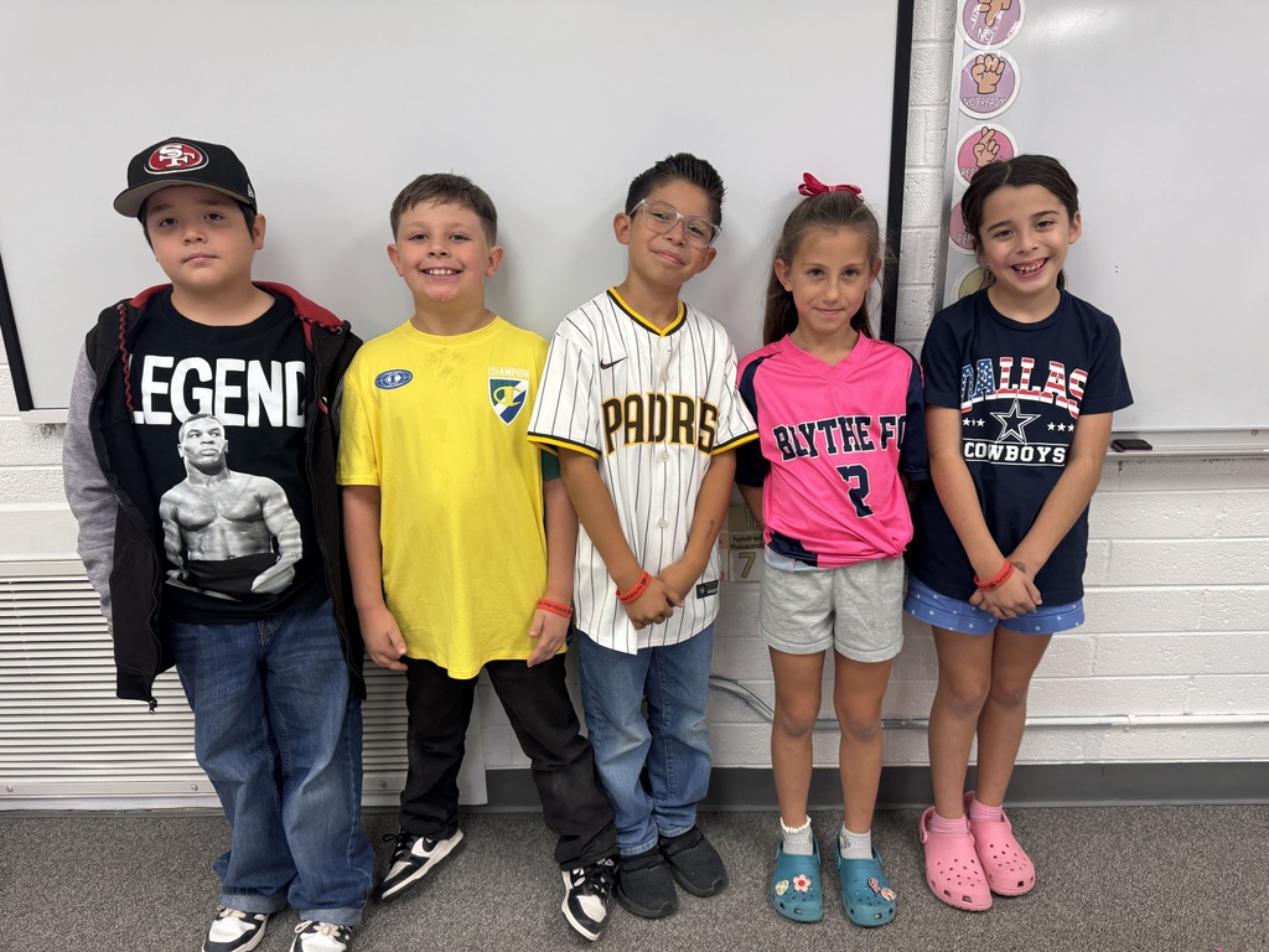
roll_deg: +1.9
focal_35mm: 24
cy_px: 476
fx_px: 880
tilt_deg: -17.7
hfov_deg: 71.6
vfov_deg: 56.8
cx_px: 634
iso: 160
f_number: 1.78
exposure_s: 1/120
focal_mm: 6.76
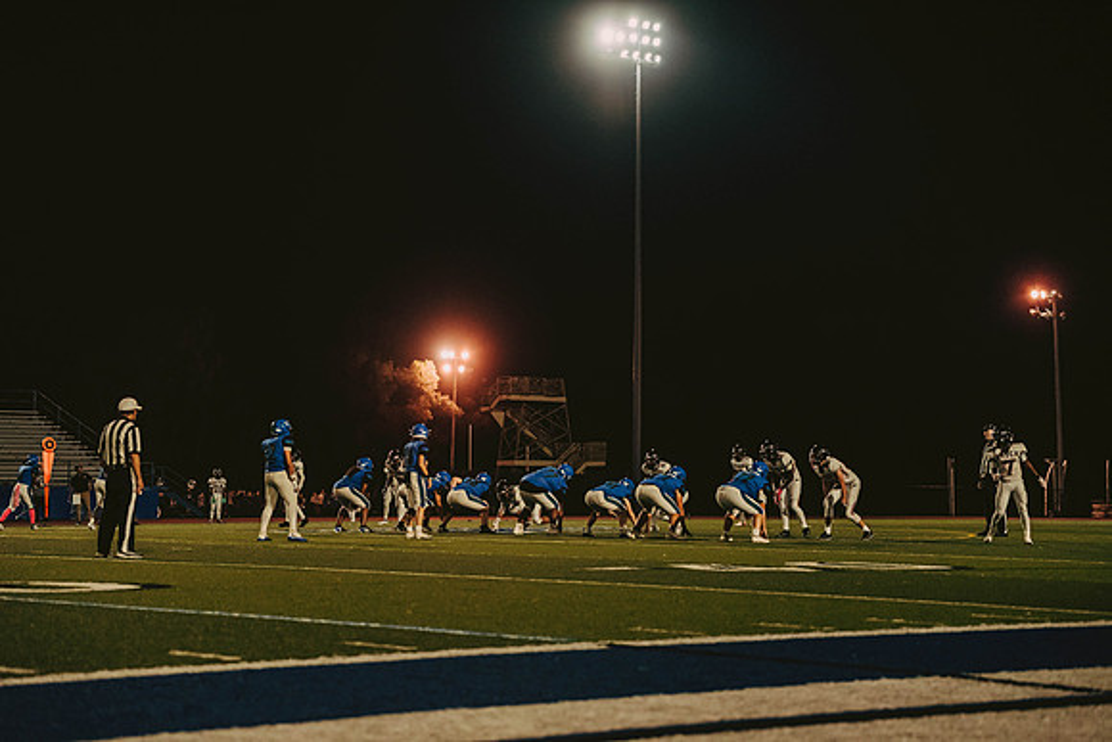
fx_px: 2163
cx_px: 556
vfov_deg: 19.5
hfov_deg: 28.8
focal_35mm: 70
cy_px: 371
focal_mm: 70
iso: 2500
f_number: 2.8
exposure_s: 1/1000
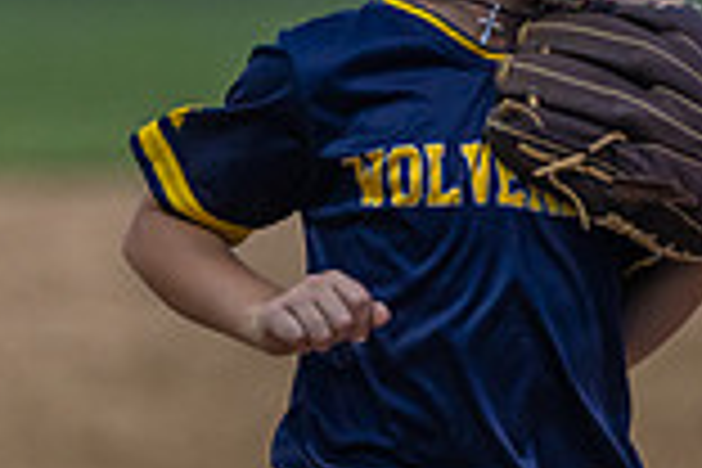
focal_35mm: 634
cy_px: 97
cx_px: 657
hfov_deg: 3.3
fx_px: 12362
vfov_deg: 2.2
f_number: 2.8
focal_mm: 171
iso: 2000
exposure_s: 1/1250
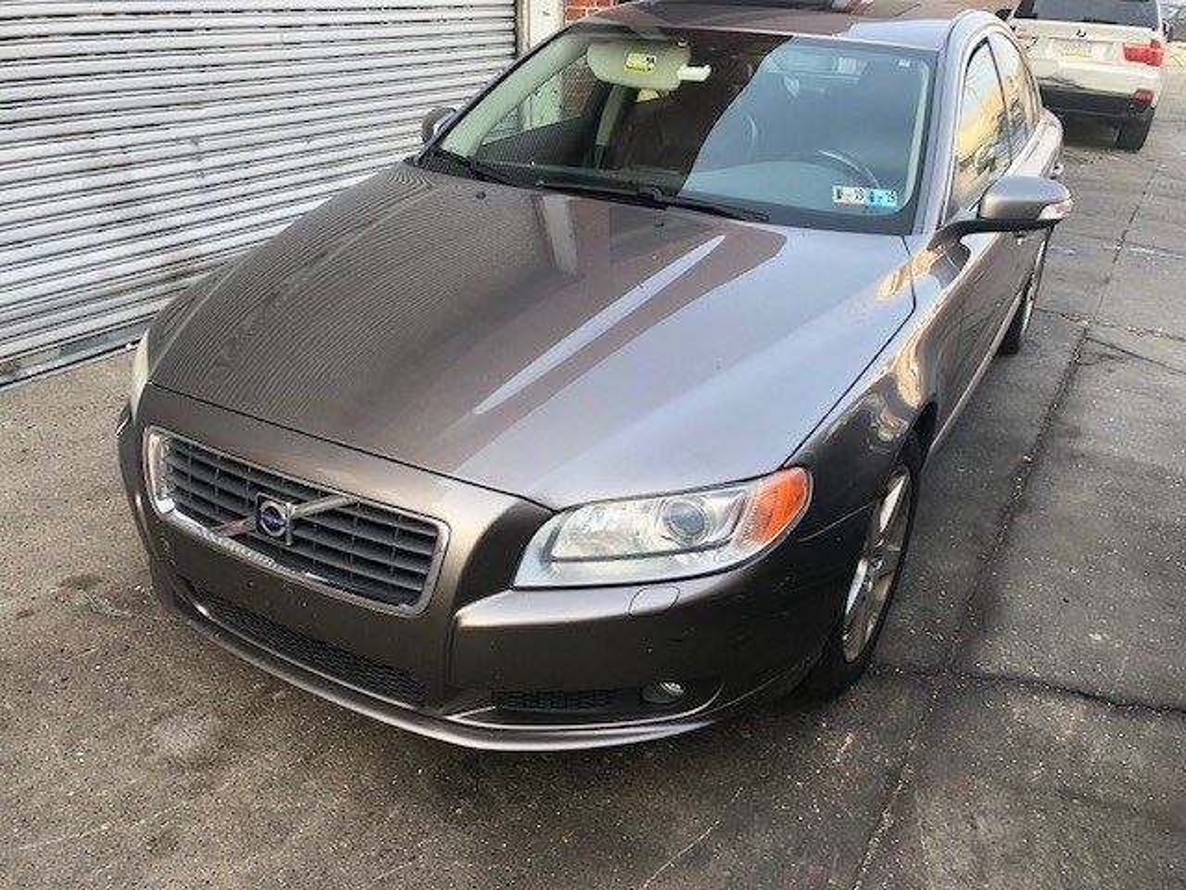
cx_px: 593
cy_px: 445
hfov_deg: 63.4
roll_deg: -0.3
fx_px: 959
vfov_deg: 49.7
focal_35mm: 28
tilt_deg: -19.3
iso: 20
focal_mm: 4
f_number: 1.8
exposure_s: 1/151
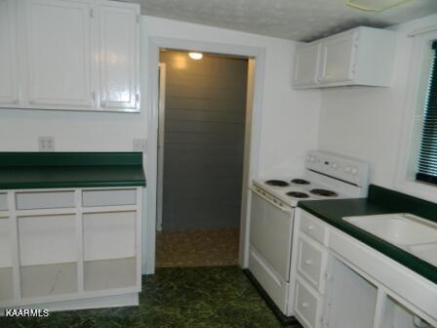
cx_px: 218
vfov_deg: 54.9
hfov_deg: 69.4
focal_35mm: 25
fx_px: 316
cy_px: 164
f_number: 3.1
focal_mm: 4.5
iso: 200
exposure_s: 1/30
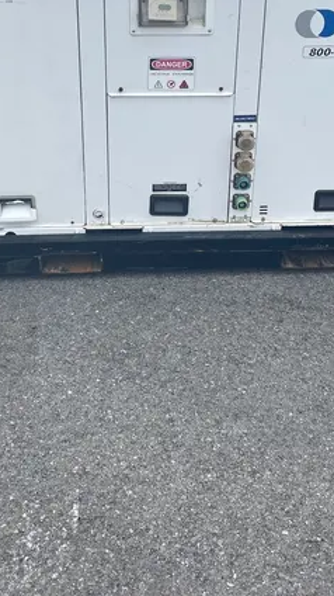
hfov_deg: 24.4
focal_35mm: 49
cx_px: 175
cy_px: 175
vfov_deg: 41.3
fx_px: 773
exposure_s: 1/1435
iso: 32
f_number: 1.6
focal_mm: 4.2
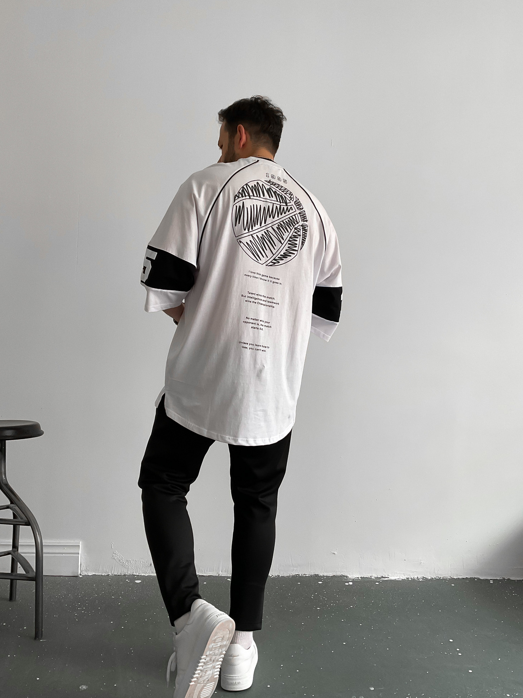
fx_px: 604
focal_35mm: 30
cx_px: 268
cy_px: 351
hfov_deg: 46.8
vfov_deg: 60.0
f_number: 1.8
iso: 64
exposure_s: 1/105
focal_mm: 3
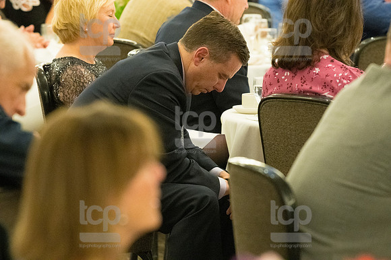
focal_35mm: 300
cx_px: 196
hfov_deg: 6.9
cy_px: 130
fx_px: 3256
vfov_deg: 4.6
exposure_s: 1/400
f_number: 4.5
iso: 3200
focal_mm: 200
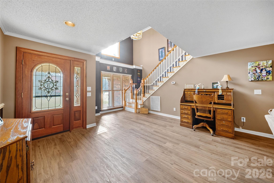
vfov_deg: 90.1
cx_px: 137
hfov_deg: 112.6
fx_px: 91
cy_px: 92
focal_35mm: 12
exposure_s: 1/2
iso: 250
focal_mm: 12
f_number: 9
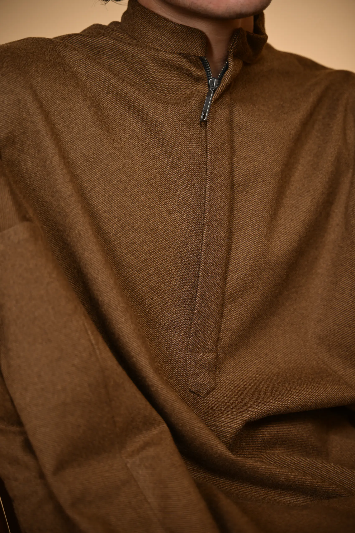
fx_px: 1006
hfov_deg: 20.0
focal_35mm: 68
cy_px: 266
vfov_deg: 29.7
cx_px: 178
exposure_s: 1/160
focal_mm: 68
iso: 100
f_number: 2.8
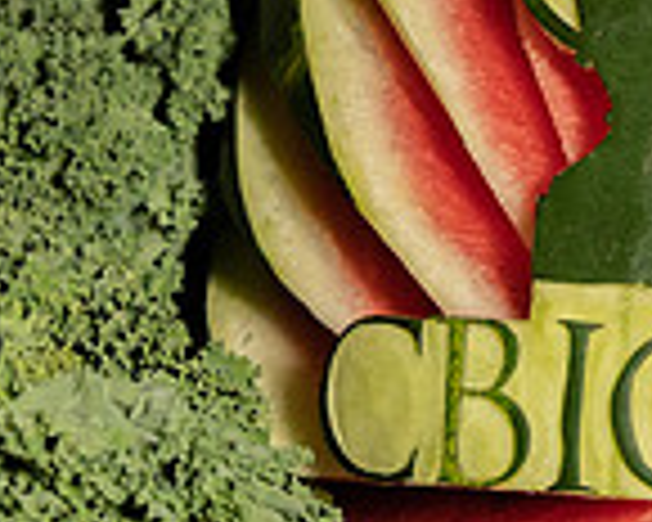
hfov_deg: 10.5
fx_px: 3531
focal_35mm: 183
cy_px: 127
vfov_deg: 8.4
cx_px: 642
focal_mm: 35
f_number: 4.5
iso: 4000
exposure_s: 1/250
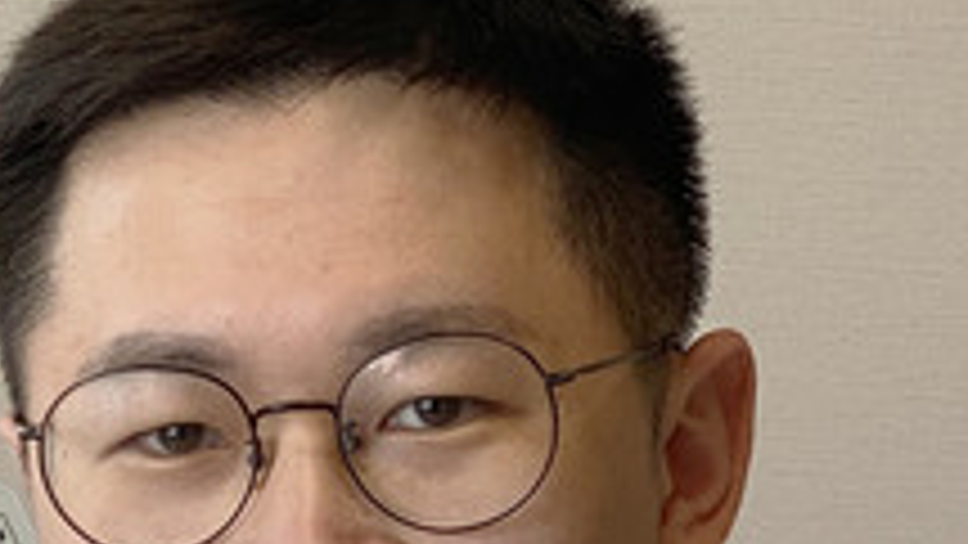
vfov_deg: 4.7
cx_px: 365
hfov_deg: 8.5
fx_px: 6495
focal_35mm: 253
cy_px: 994
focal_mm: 6
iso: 32
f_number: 2
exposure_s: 1/123
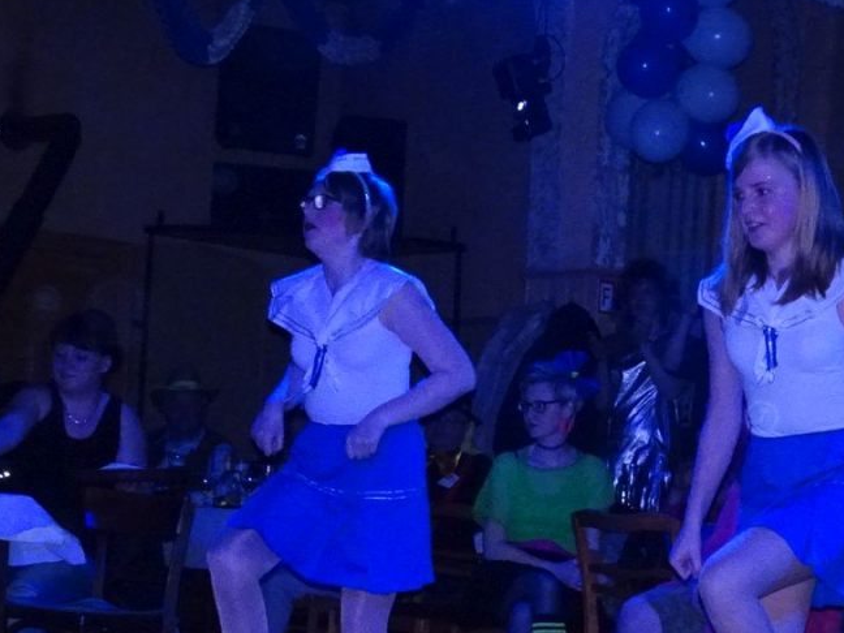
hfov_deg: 24.5
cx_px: 617
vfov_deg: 18.3
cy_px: 581
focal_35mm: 79
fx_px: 1926
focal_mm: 5.43
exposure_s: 1/320
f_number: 4
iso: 800
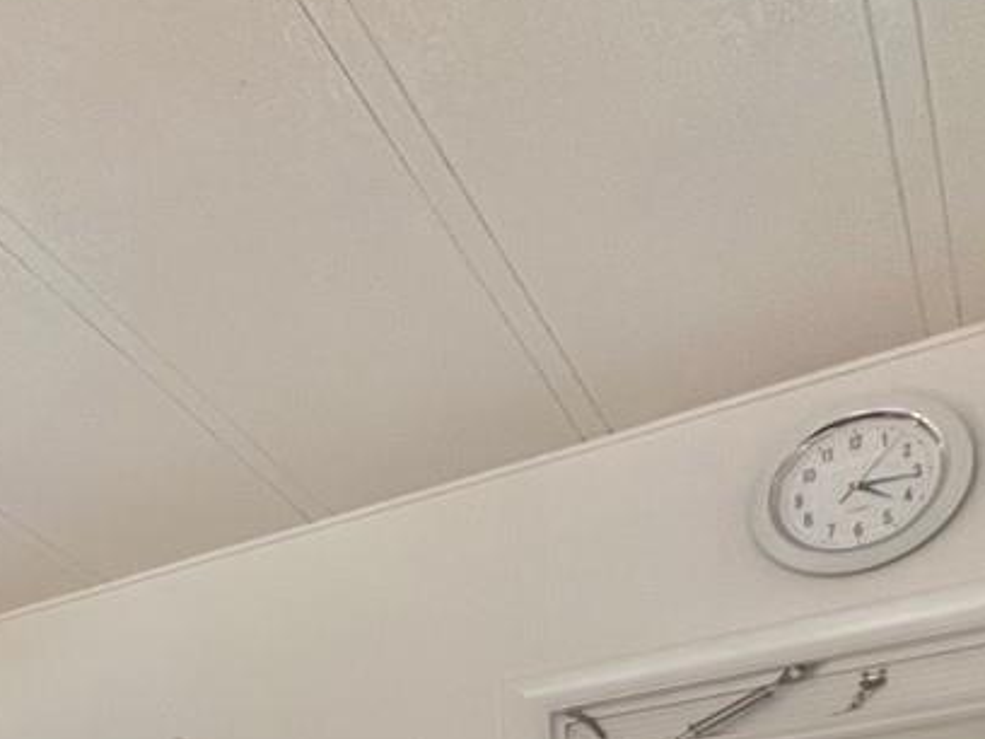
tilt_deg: +0.2
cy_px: 1218
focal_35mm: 51
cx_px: -519
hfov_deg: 26.3
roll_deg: +0.6
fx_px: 1451
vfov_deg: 21.7
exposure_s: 1/99
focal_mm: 1.57
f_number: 1.8
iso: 100
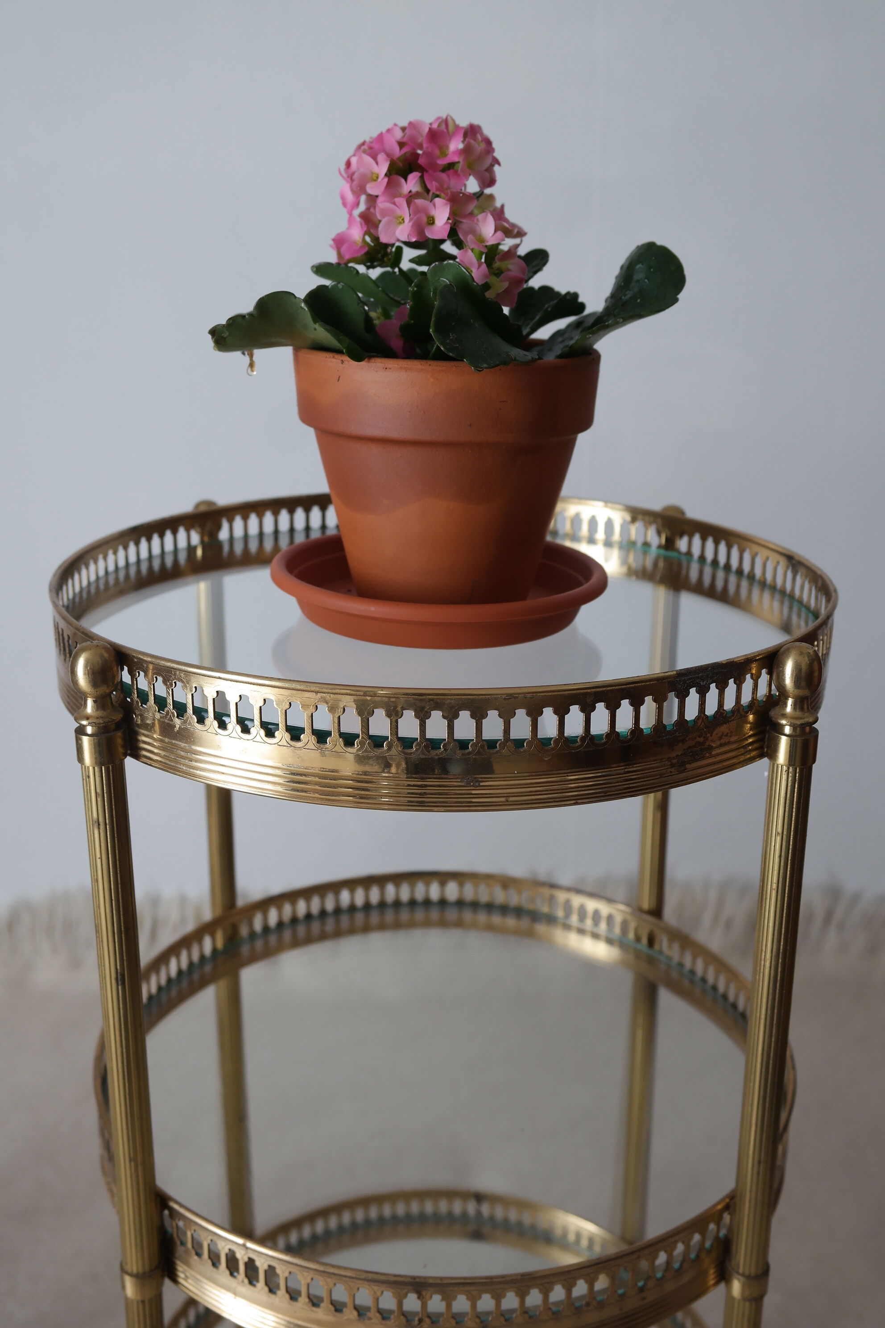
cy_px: 664
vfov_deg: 53.1
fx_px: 1327
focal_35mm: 36
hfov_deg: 36.9
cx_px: 442
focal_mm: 24
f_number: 5.6
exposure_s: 1/25
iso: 200
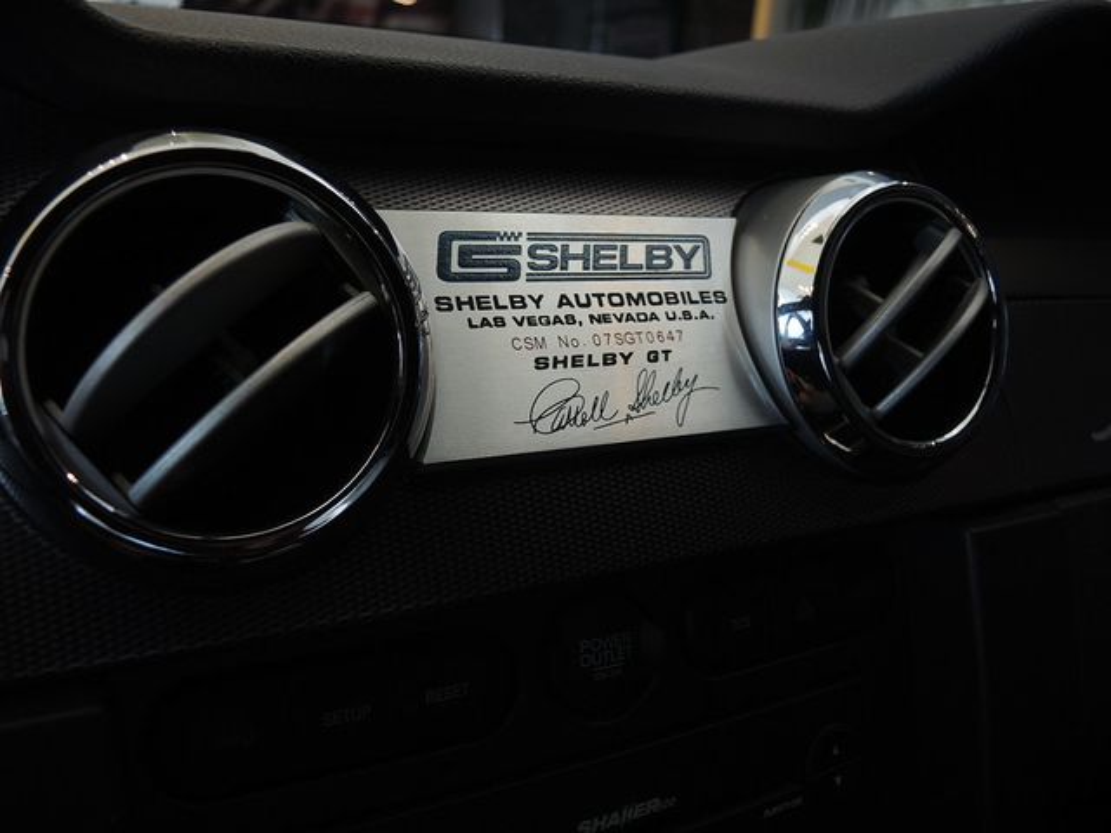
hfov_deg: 63.4
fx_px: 899
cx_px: 556
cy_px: 416
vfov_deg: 49.7
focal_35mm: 28
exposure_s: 1/50
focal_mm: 6
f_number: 2
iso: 80
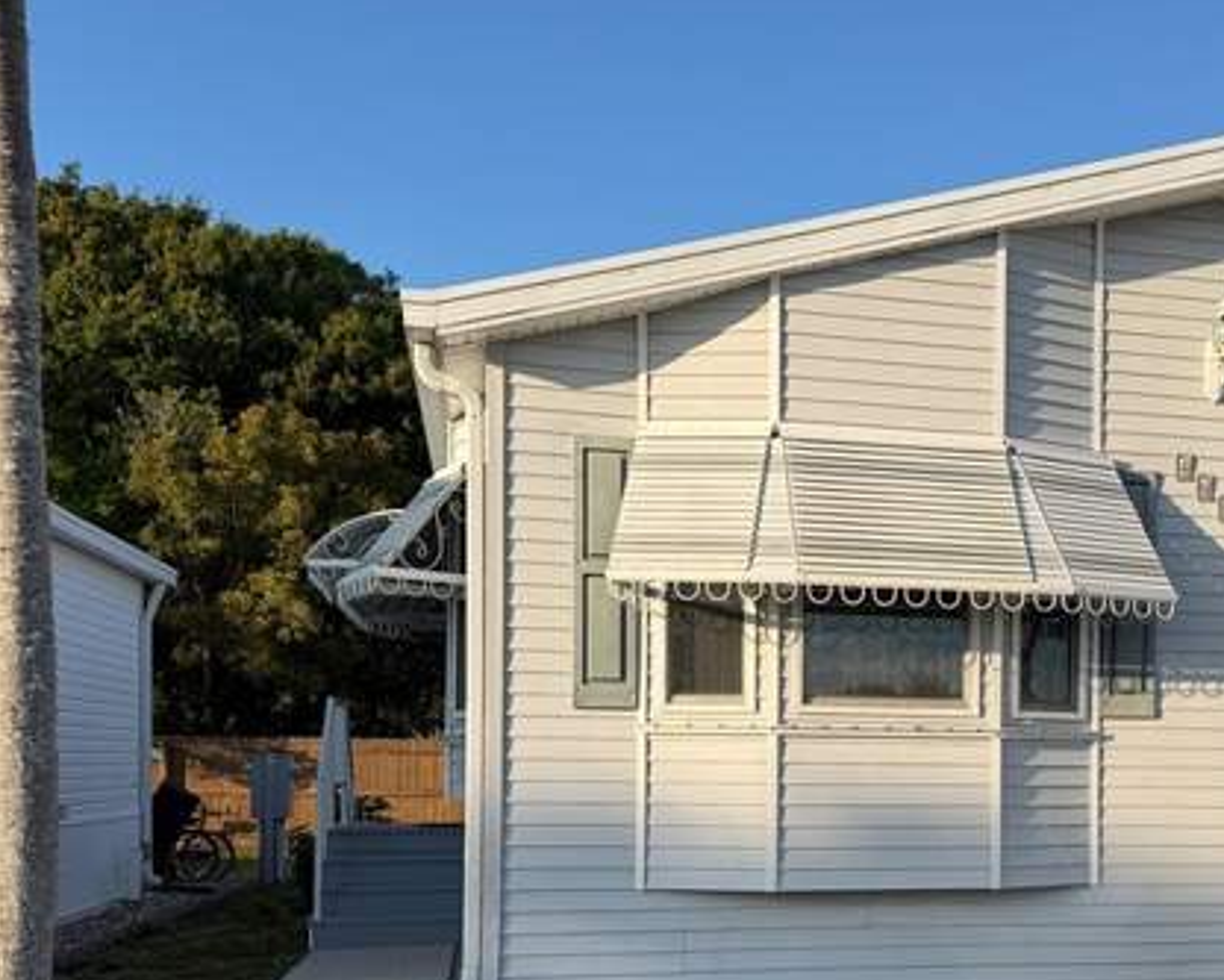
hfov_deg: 39.9
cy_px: 753
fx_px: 1631
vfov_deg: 32.7
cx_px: 930
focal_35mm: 45
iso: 80
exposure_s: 1/3279
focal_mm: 6.76
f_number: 1.78
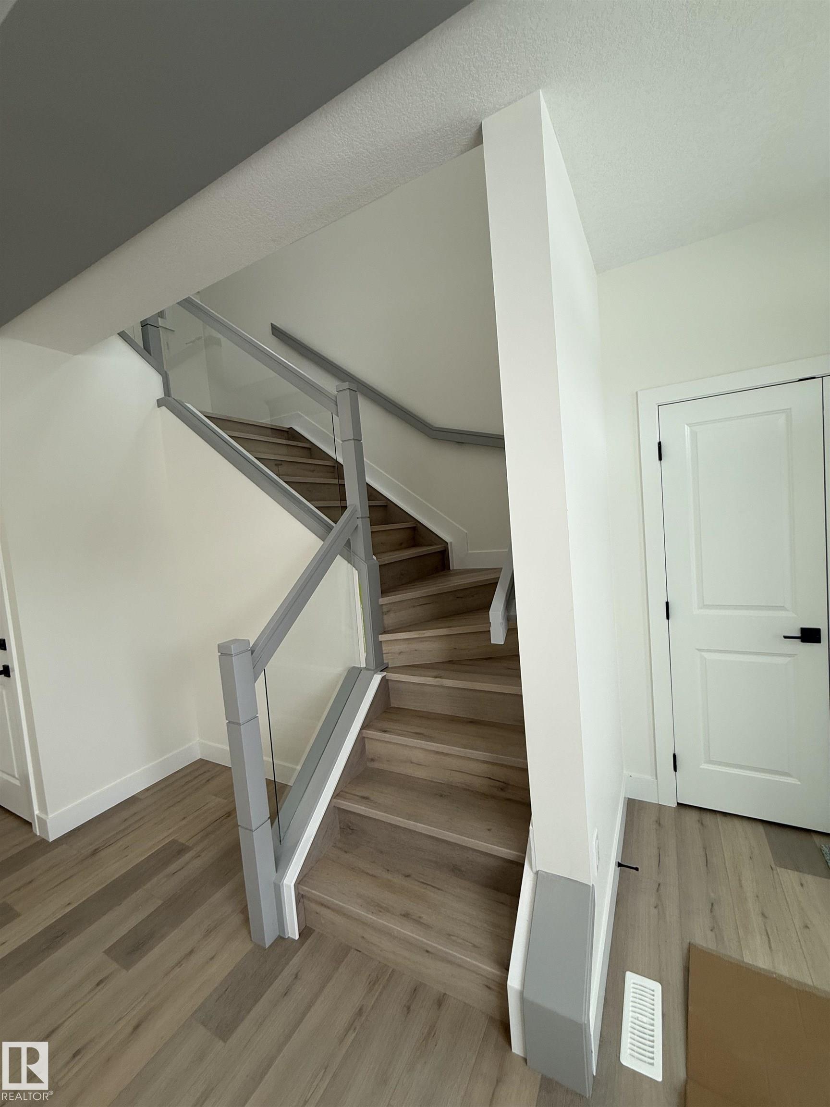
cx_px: 415
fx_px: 448
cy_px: 554
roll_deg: +4.9
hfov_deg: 85.7
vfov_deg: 102.1
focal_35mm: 14
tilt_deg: -3.1
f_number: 2.2
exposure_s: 1/120
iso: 100
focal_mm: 2.22
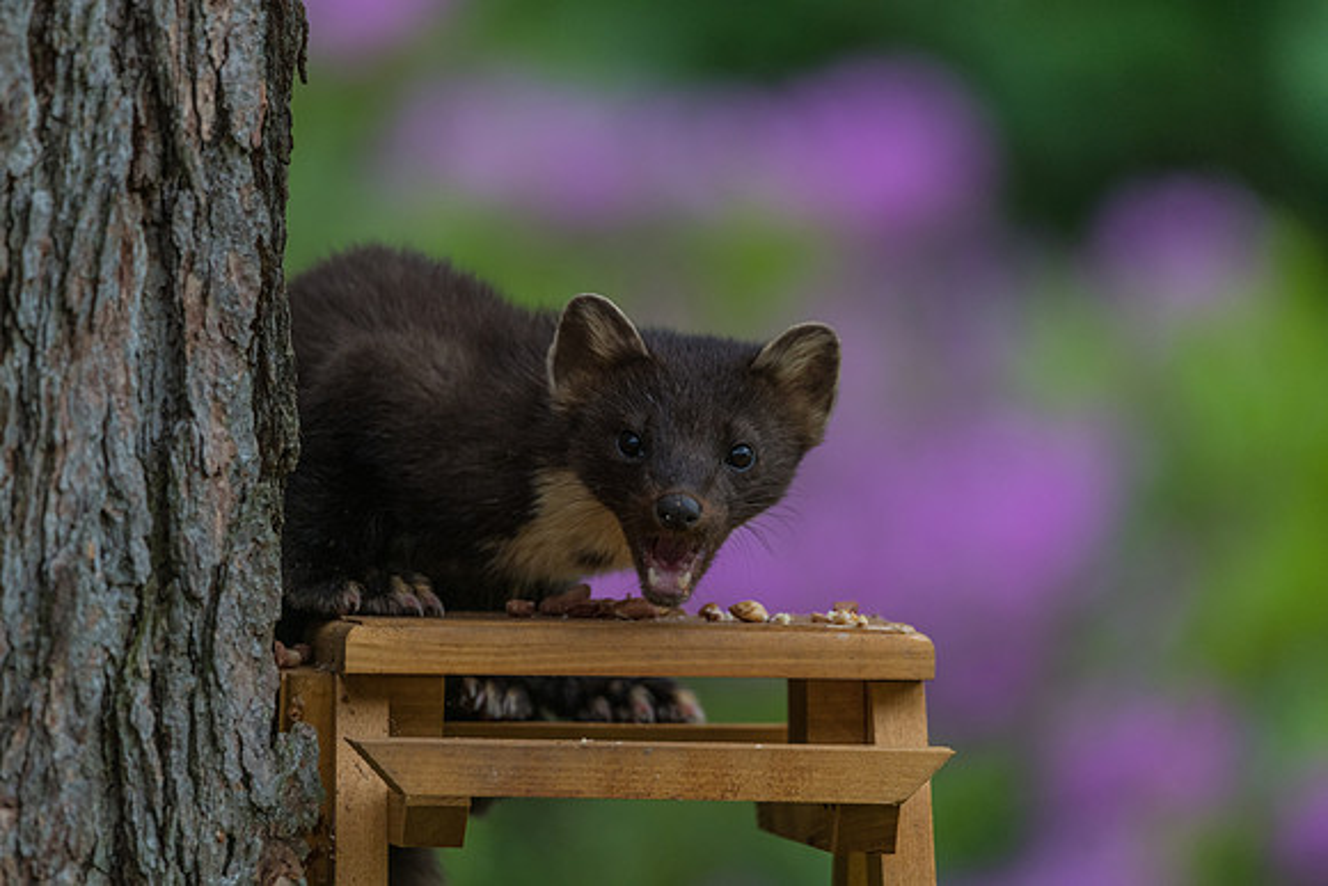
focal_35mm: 600
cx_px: 664
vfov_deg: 2.3
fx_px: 22137
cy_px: 443
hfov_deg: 3.4
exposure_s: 1/500
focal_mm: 600
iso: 640
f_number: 6.3
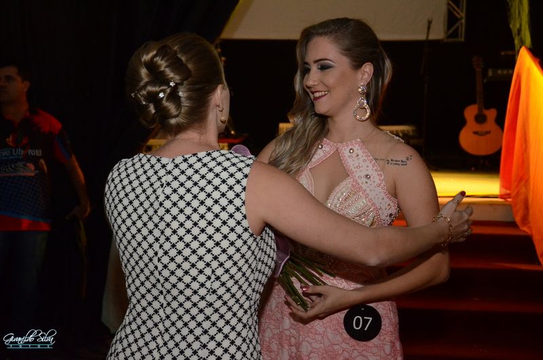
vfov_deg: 23.7
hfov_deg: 35.1
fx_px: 858
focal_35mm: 57
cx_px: 272
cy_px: 180
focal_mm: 38
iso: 3200
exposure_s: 1/100
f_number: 4.5
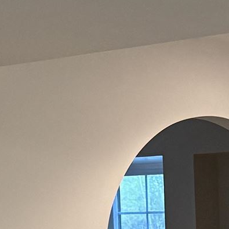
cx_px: 415
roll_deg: +0.9
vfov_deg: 9.9
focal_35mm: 165
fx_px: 1235
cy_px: 438
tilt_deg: -6.9
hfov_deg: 10.0
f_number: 1.78
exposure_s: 1/60
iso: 250
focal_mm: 6.76
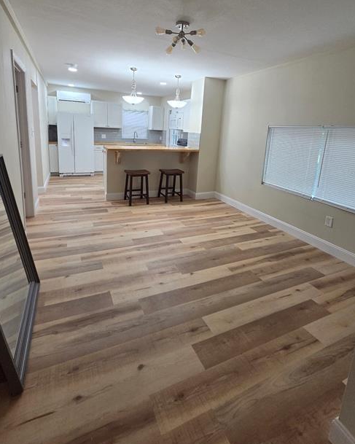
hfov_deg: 80.3
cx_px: 172
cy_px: 174
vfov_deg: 91.7
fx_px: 210
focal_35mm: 16
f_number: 2.2
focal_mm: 2.2
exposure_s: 1/120
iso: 320
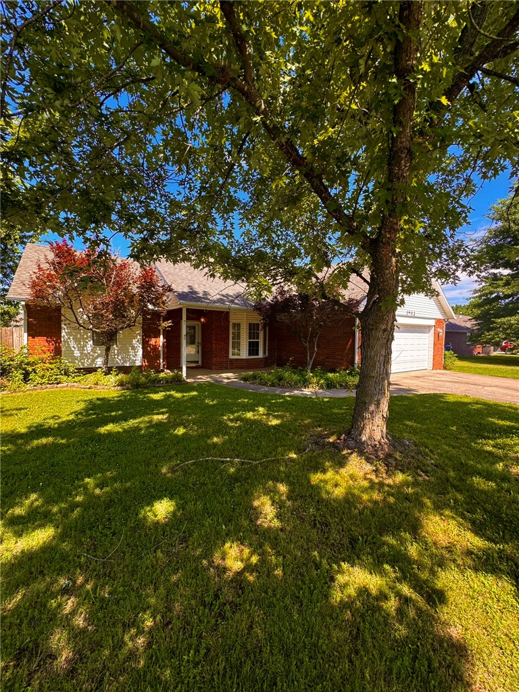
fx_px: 280
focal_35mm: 14
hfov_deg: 85.7
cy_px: 346
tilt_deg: -2.6
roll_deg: -0.3
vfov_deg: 102.1
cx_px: 260
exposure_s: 1/256
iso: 40
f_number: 2.2
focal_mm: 2.22
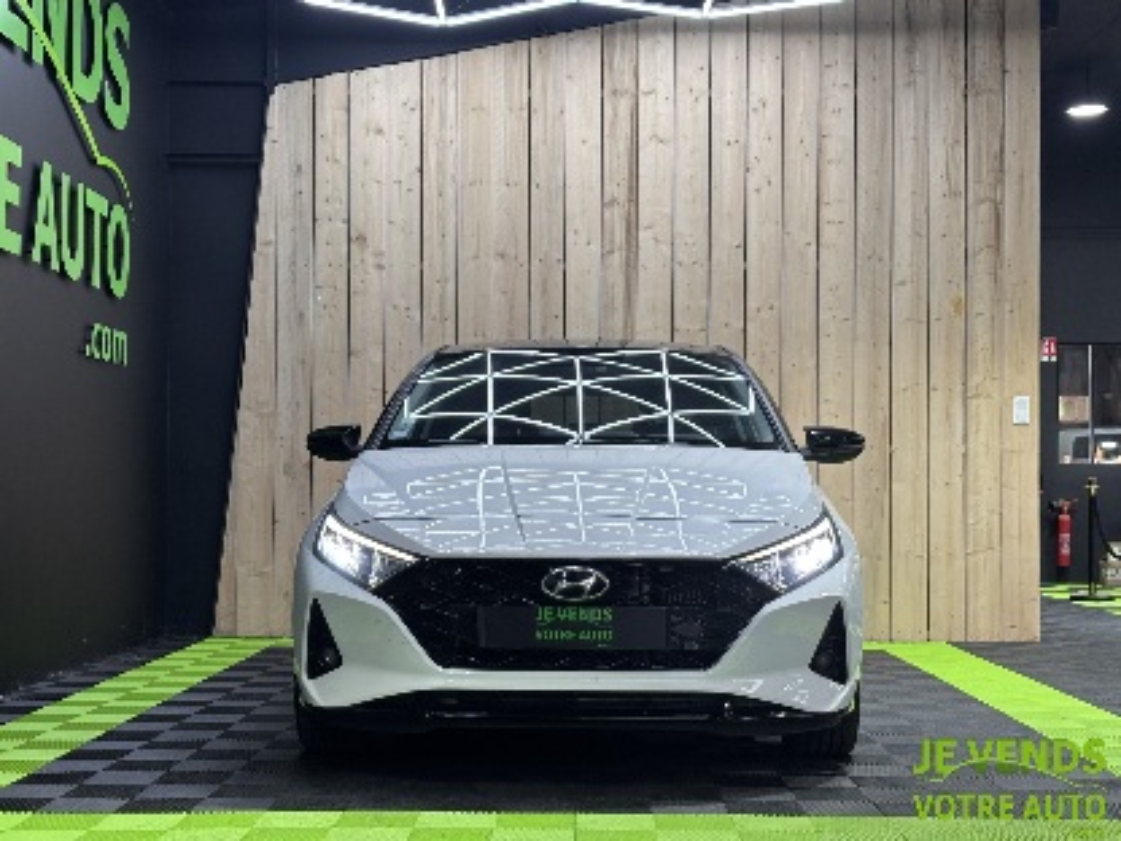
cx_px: 560
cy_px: 420
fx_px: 1684
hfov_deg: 36.8
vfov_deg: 28.0
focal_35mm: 52
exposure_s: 1/100
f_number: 1.6
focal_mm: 5.96
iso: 25
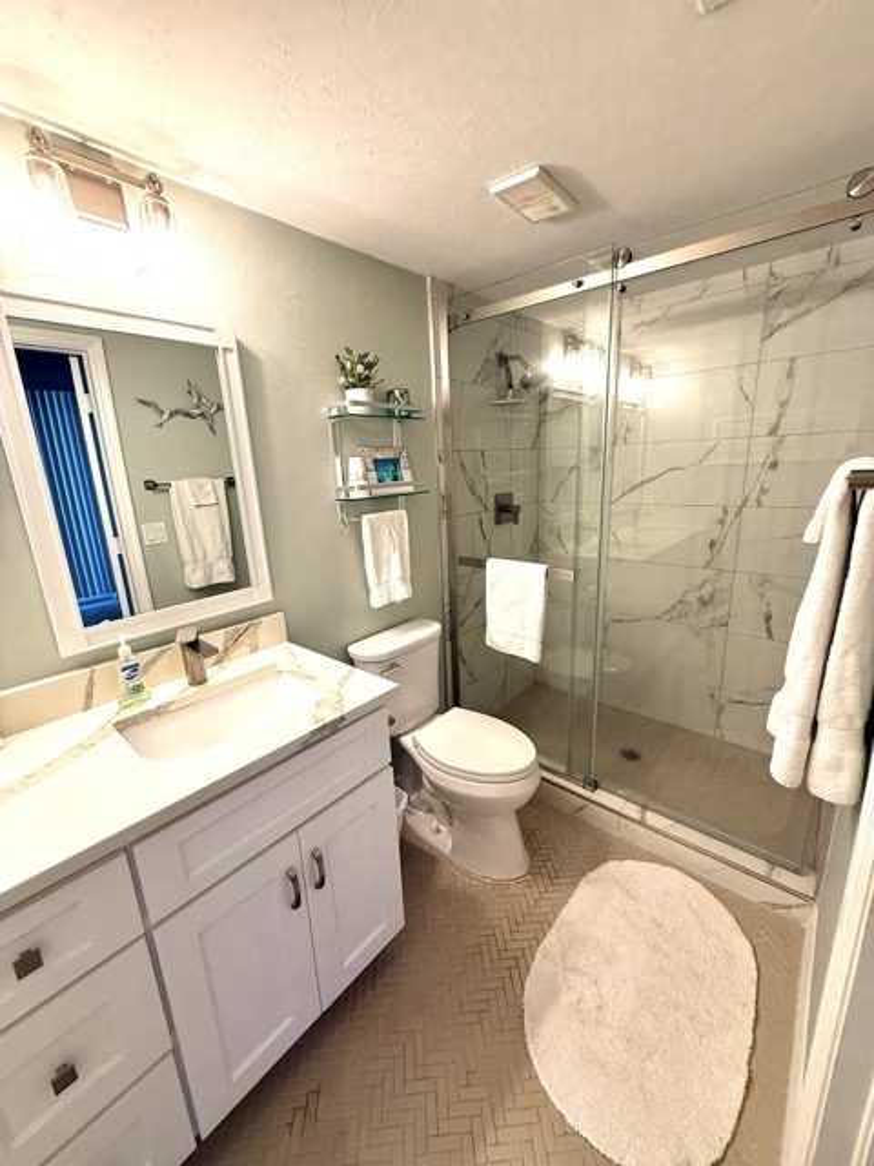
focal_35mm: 14
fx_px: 471
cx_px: 437
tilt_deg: -13.4
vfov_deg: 102.1
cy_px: 583
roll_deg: +2.0
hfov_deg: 85.7
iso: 250
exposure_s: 1/120
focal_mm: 2.22
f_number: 2.2
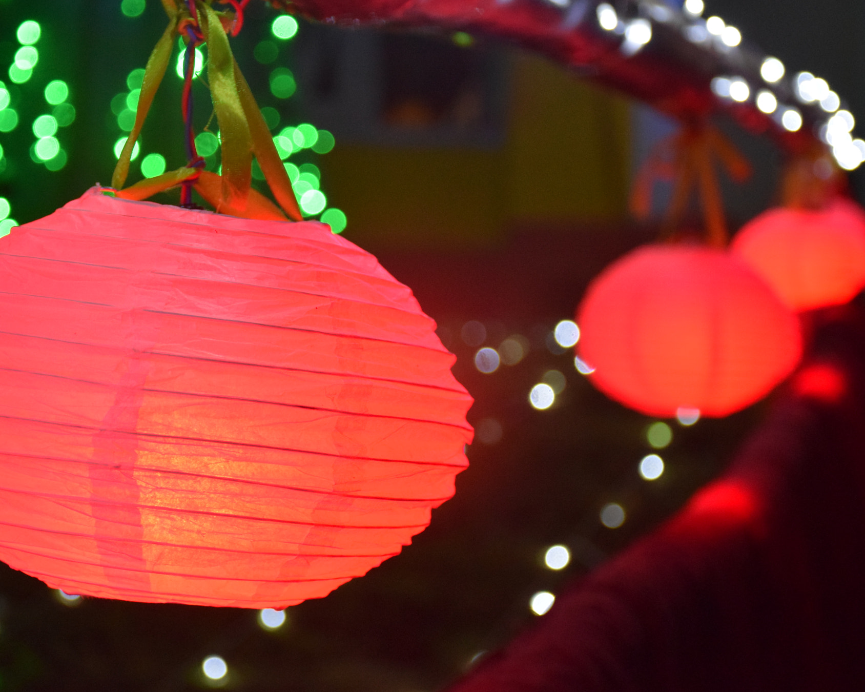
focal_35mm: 82
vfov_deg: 18.7
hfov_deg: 23.3
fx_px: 2099
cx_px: 361
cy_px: 349
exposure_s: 1/60
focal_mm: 48
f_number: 4.5
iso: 2500
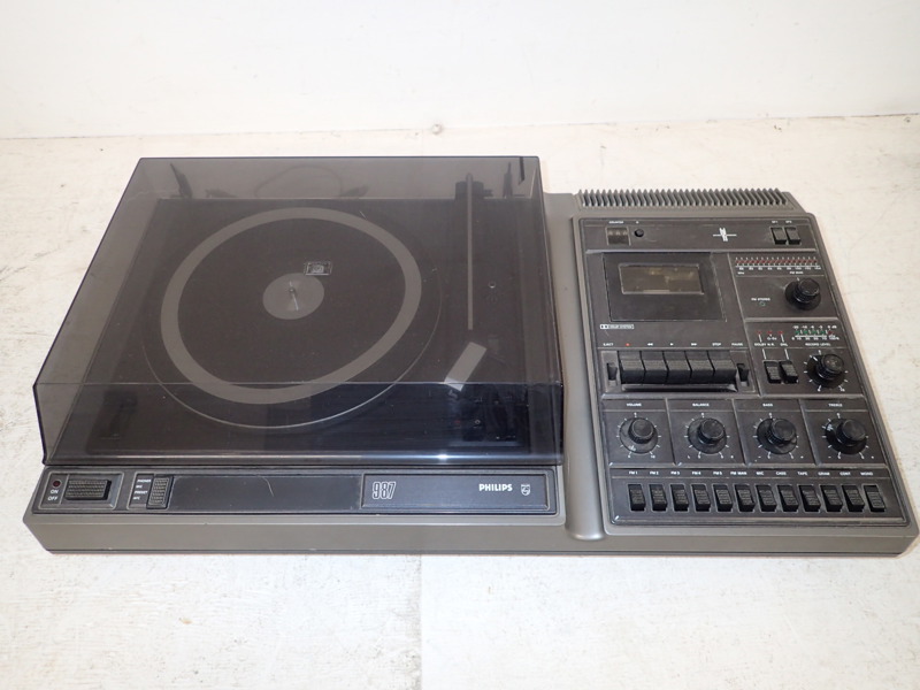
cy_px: 345
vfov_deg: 54.9
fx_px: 664
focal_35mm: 25
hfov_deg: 69.4
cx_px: 460
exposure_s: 1/60
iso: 200
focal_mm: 4.5
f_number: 2
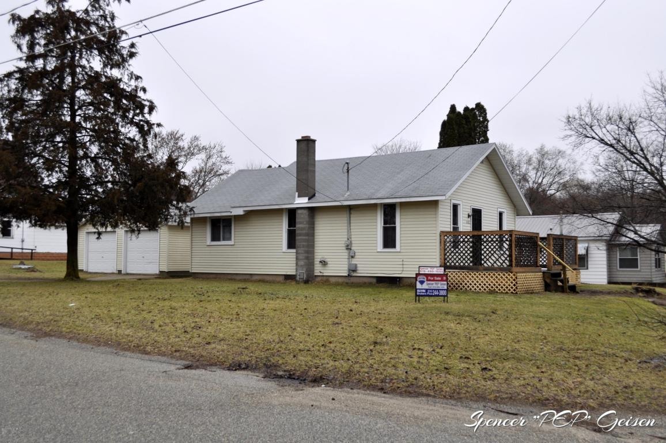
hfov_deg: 53.2
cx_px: 333
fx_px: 665
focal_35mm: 36
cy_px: 222
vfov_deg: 36.8
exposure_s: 1/160
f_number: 6.3
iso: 200
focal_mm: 24
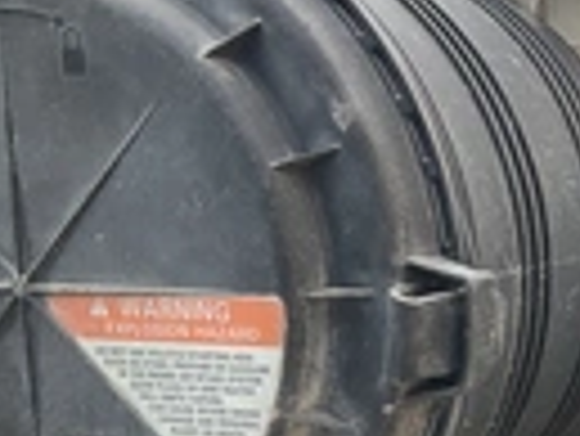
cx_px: 737
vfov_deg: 16.2
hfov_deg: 20.1
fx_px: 1509
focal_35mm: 90
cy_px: 405
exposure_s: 1/383
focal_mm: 3
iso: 25
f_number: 1.8
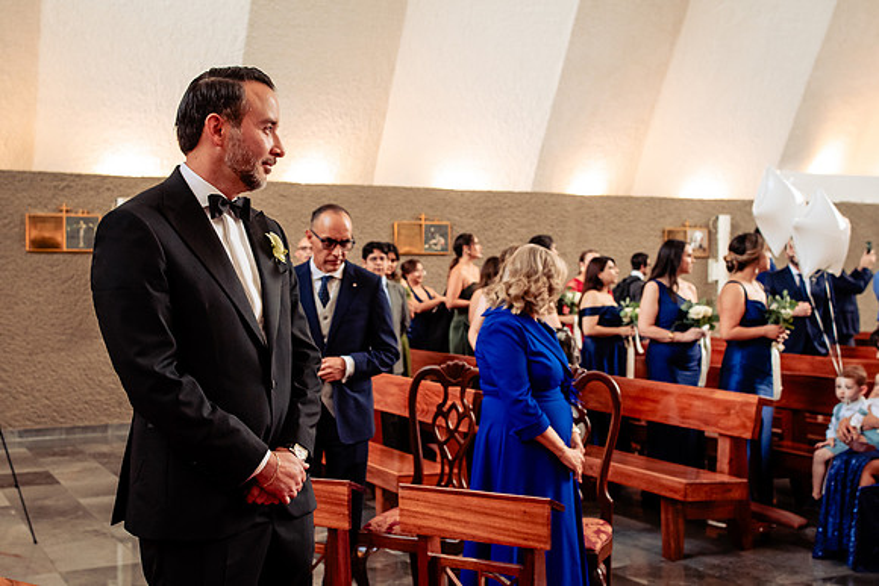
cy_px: 287
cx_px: 416
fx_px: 1155
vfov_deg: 28.5
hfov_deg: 41.7
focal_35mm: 47
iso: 1600
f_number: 4.5
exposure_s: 1/160
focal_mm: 35
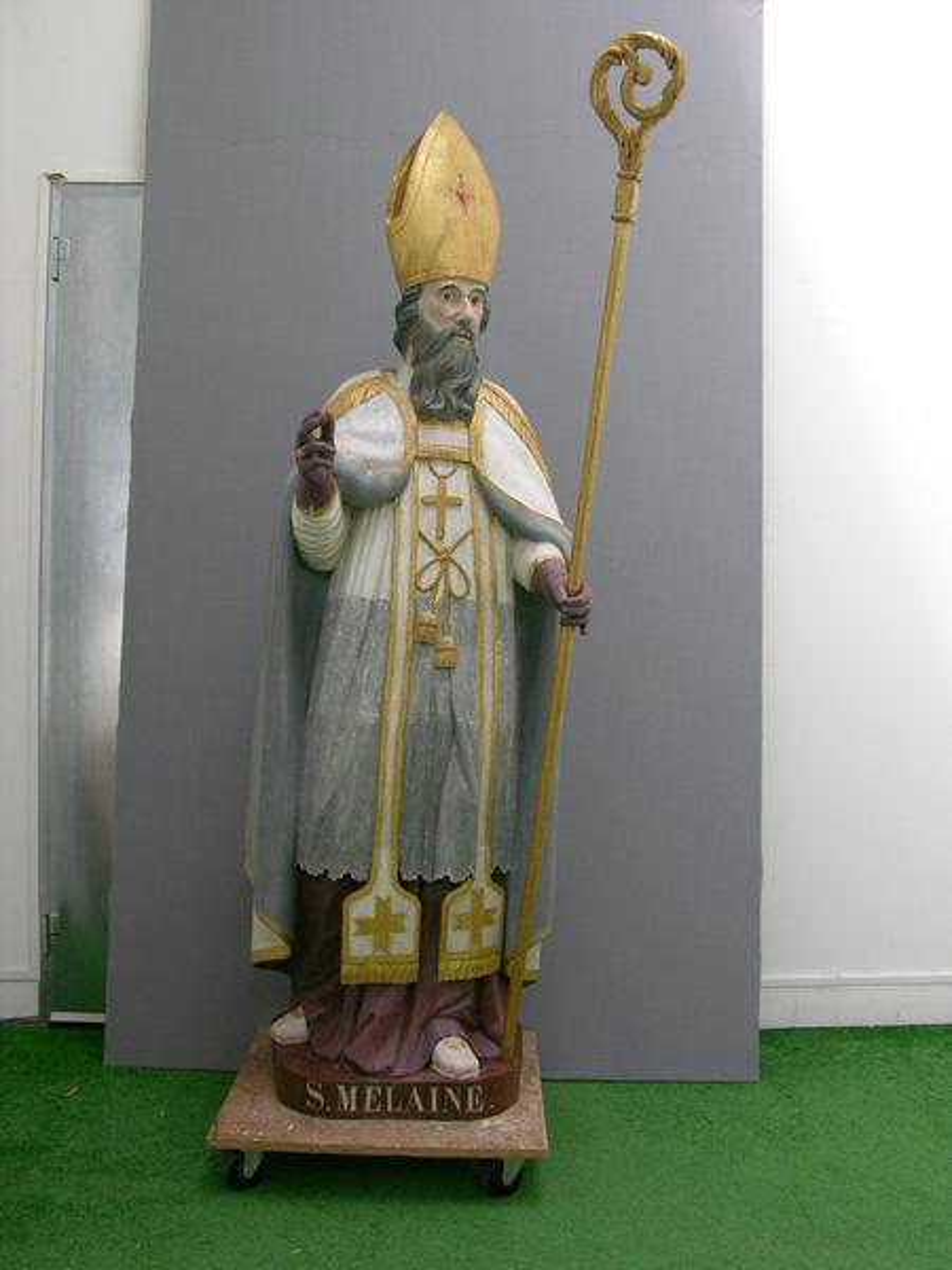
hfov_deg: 40.7
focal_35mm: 35
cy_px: 635
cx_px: 476
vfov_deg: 52.6
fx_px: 1283
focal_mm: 8.9
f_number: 4
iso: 200
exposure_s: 1/68.8
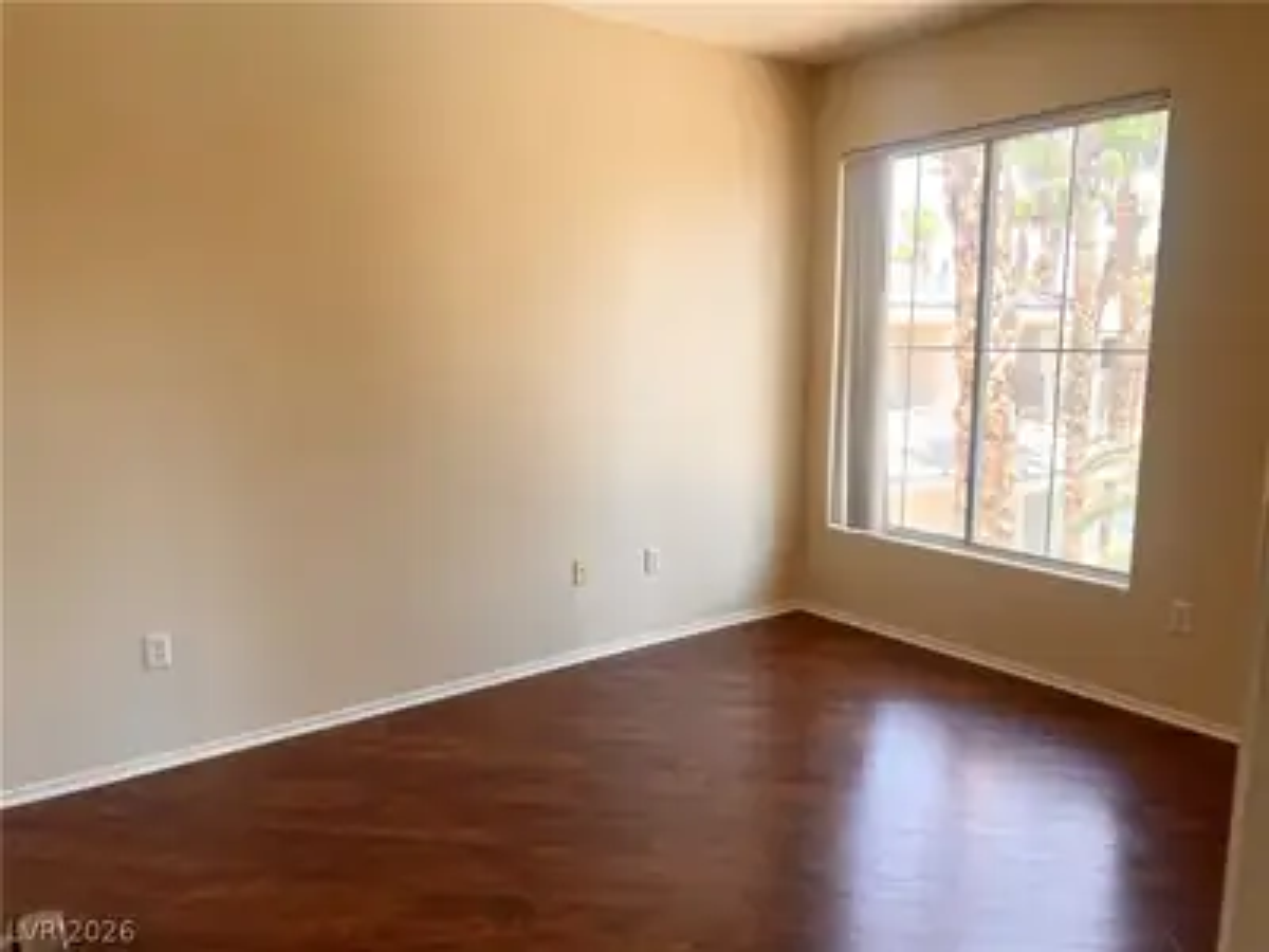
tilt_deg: -9.9
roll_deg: +0.0
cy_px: 476
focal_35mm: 26
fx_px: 953
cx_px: 634
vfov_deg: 53.1
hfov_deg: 67.3
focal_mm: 5.7
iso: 40
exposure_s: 1/225
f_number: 1.5
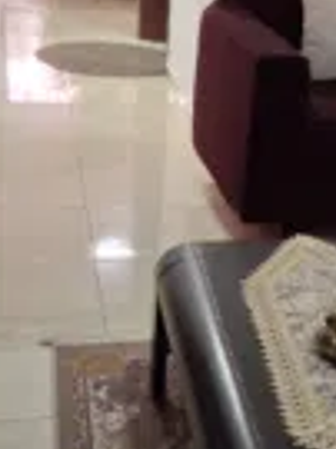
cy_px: 183
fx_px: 959
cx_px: 452
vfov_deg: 26.3
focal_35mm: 74
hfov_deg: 18.3
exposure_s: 1/50
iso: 320
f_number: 1.8
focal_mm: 4.69
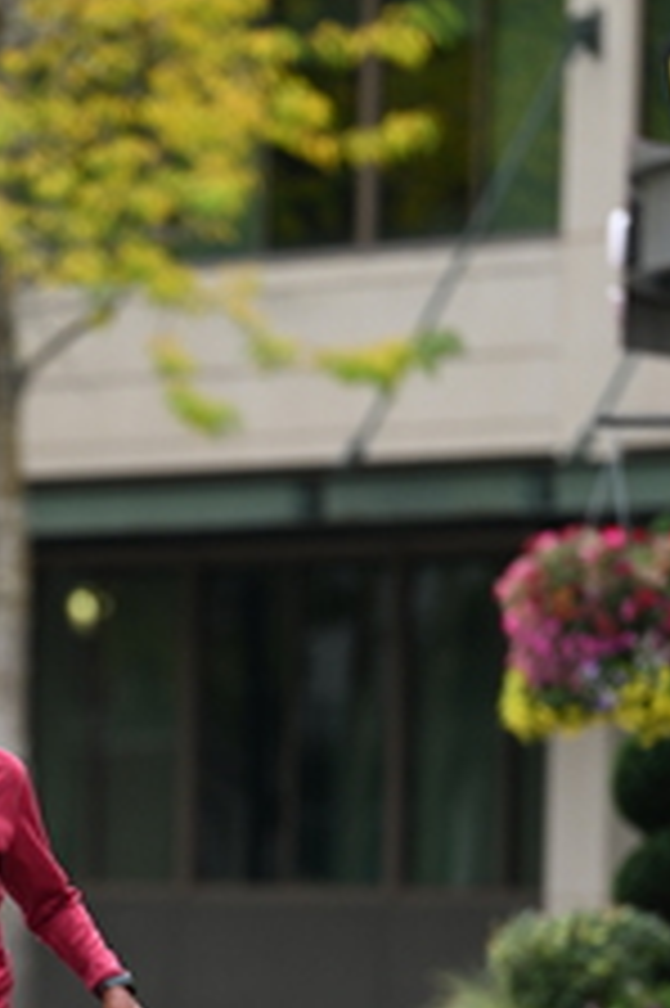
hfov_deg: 2.8
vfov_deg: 4.2
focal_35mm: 492
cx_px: 2
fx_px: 13755
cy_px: 810
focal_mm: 200
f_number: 2.8
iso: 400
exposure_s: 1/1250
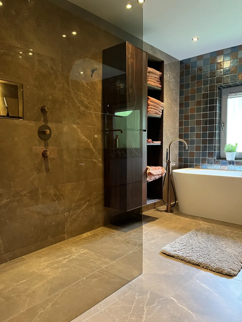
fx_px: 242
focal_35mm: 26
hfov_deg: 53.1
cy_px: 161
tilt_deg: -4.1
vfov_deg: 67.3
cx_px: 121
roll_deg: +0.1
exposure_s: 1/50
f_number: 1.6
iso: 500
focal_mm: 5.1
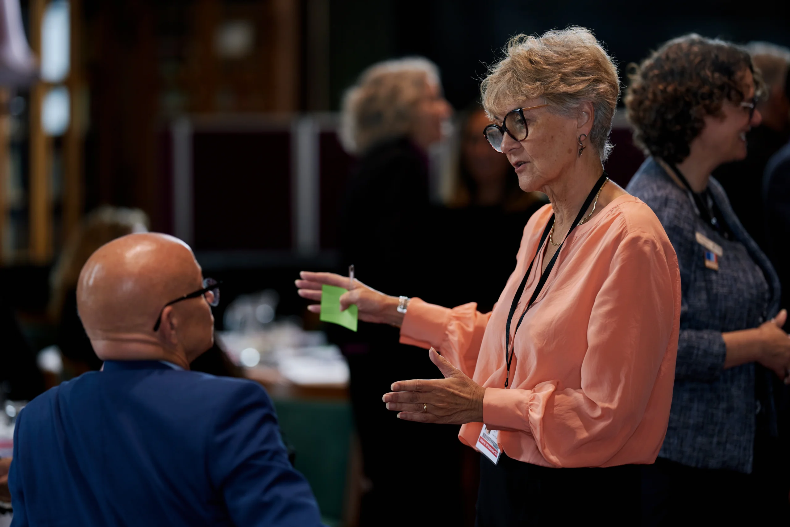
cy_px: 264
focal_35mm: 135
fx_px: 2962
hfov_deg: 15.2
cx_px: 395
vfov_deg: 10.2
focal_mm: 135
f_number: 2
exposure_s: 1/250
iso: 1250
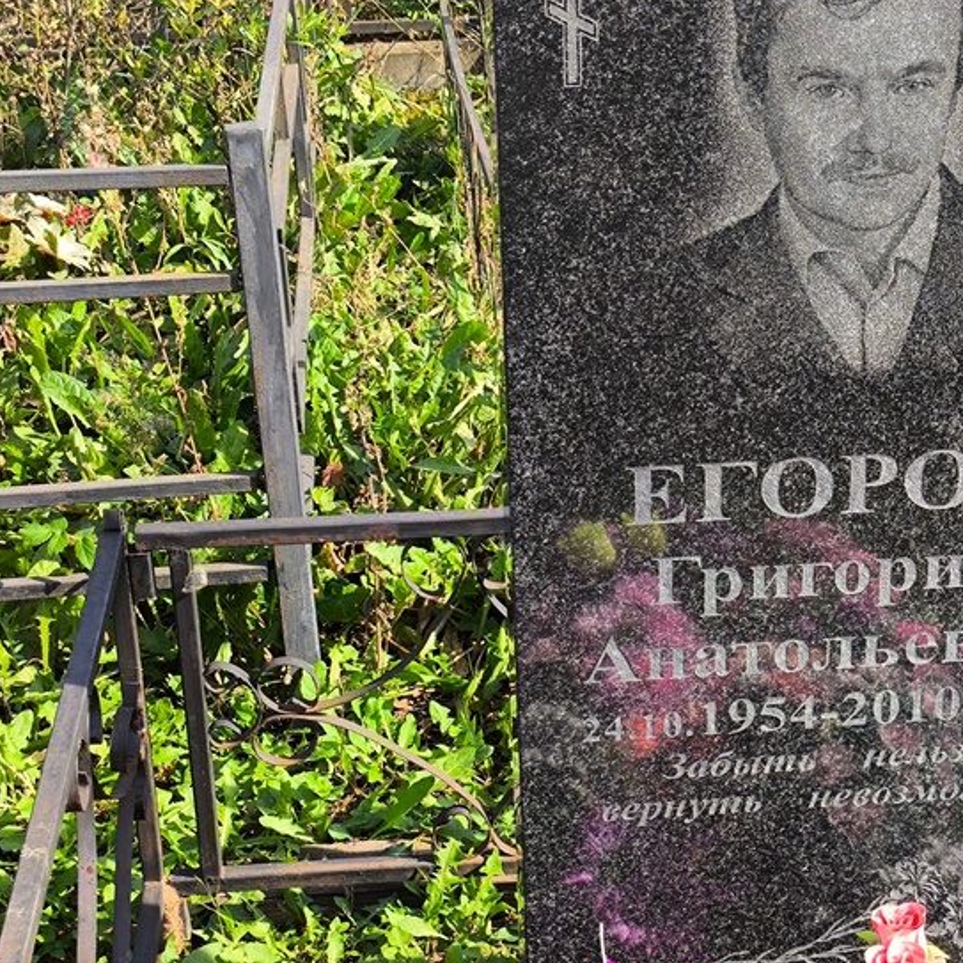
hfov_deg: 26.4
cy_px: 516
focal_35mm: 65
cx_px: 584
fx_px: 2046
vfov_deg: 26.5
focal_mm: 4.71
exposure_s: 1/491
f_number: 1.7
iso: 50
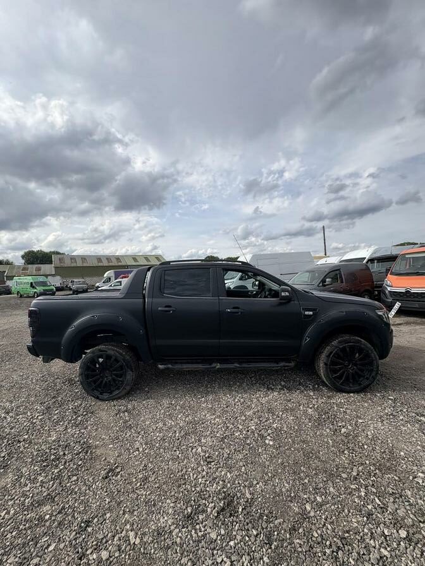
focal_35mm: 14
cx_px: 212
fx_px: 229
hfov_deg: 85.7
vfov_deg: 102.1
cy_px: 283
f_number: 2.2
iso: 50
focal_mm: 2.22
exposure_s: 1/2342
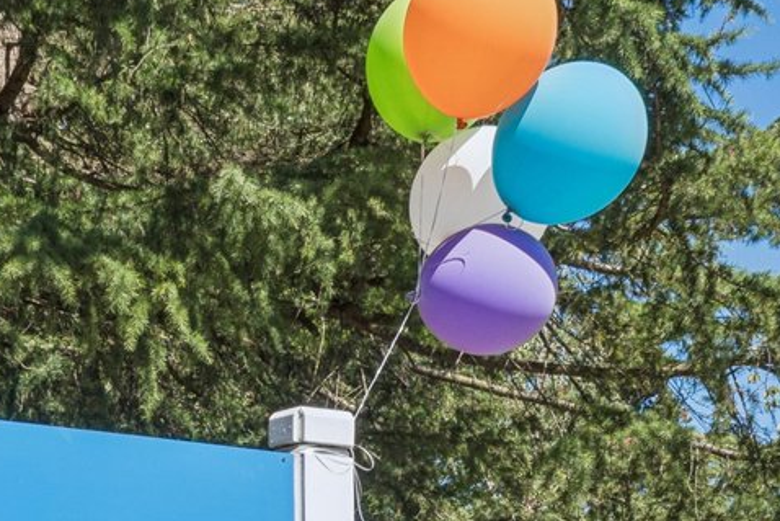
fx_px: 1950
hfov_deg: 22.1
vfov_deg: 14.0
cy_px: 827
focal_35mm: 90
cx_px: 82
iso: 125
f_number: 8
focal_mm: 14
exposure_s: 1/250
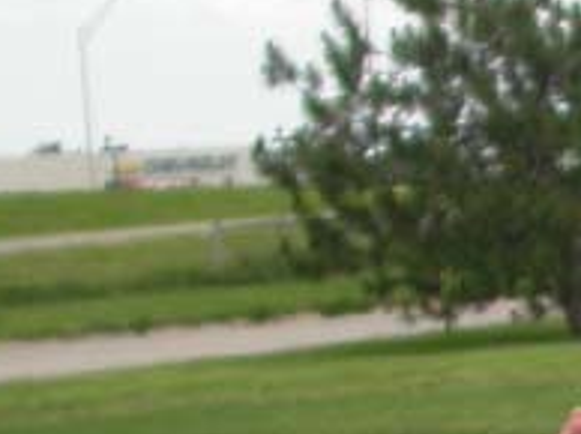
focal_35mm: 201
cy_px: 985
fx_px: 3369
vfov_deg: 7.0
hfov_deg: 9.2
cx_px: 1159
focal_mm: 7.85
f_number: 2.6
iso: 100
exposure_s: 1/1000
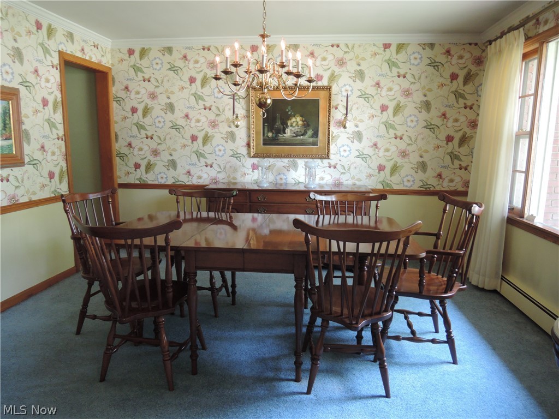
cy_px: 210
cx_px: 280
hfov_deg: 71.6
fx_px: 388
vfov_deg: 56.8
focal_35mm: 24
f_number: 2.8
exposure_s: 1/20
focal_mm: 5.1
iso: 400
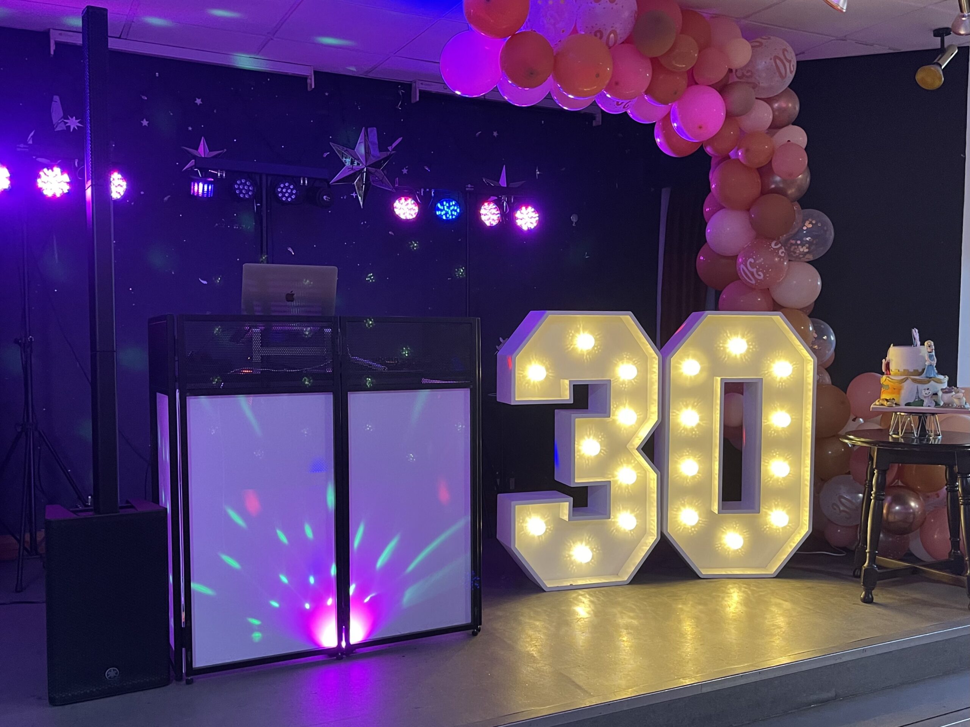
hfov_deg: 67.3
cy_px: 364
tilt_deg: -4.1
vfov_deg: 53.0
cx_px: 485
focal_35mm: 26
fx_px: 728
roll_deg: -1.7
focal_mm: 5.1
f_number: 1.6
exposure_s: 1/50
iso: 200
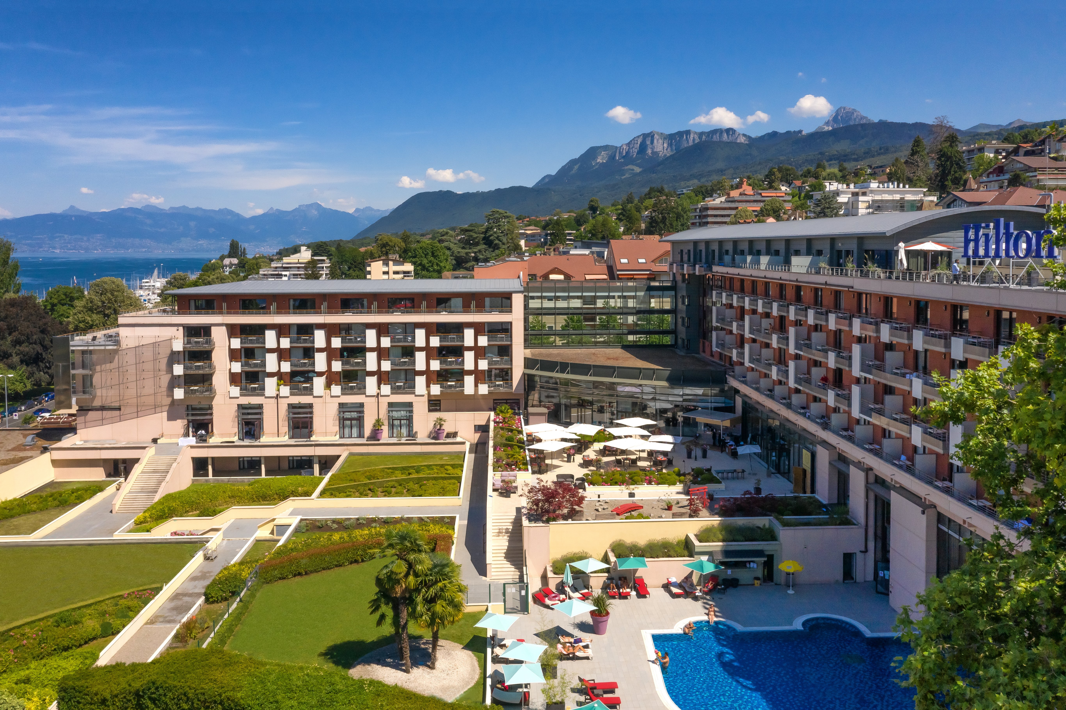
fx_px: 829
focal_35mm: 28
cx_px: 533
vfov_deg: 46.4
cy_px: 355
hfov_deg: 65.5
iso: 100
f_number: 8
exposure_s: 1/1000
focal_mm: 10.26
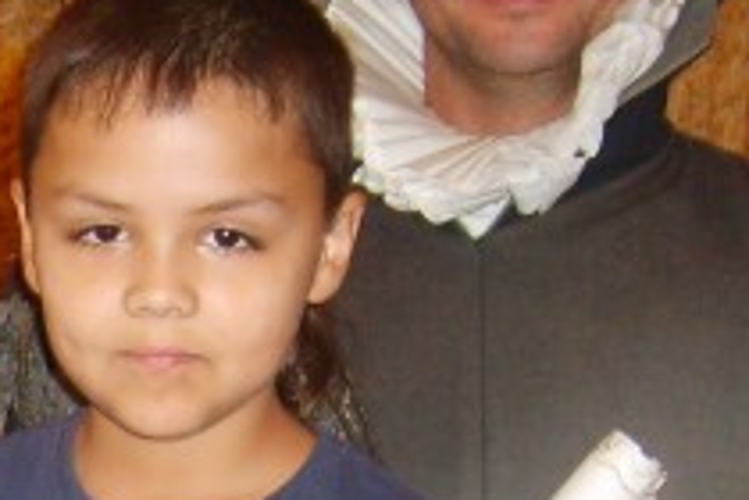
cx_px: -389
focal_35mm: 139
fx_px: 2892
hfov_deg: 13.8
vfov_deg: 9.6
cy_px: 761
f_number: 2.8
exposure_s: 1/45
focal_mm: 5.8
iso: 100
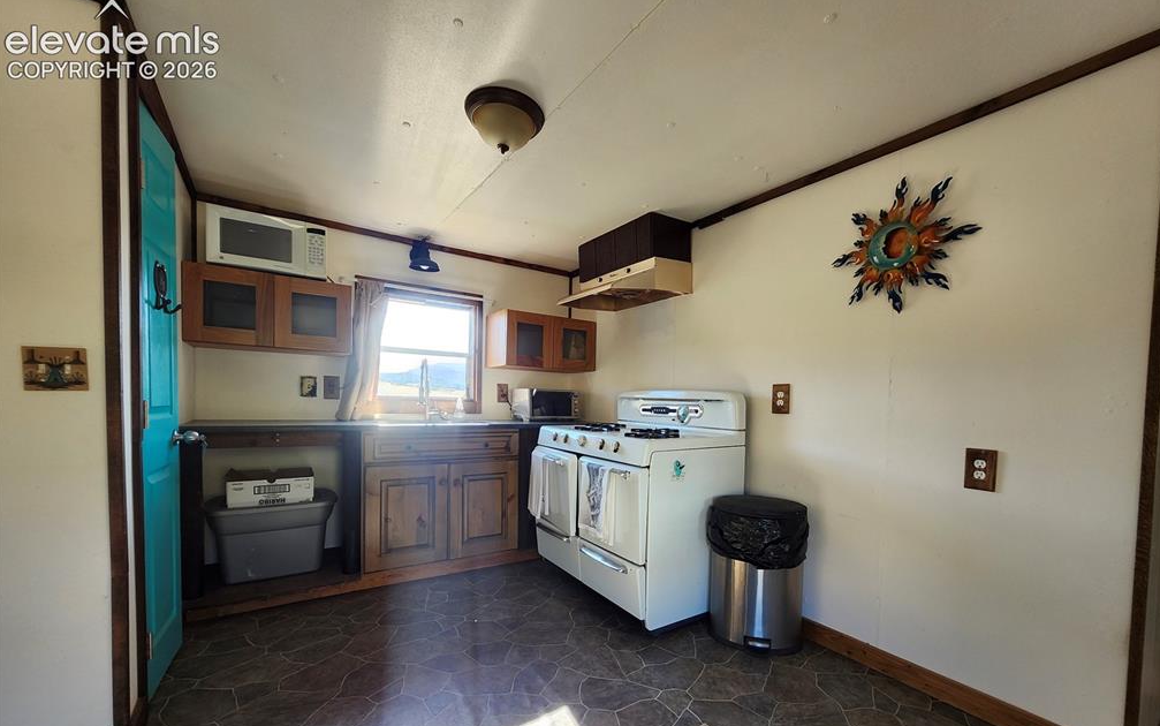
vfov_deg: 78.1
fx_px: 443
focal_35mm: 14
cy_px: 419
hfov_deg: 105.3
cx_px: 584
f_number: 2.2
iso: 50
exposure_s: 1/60
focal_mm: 1.74
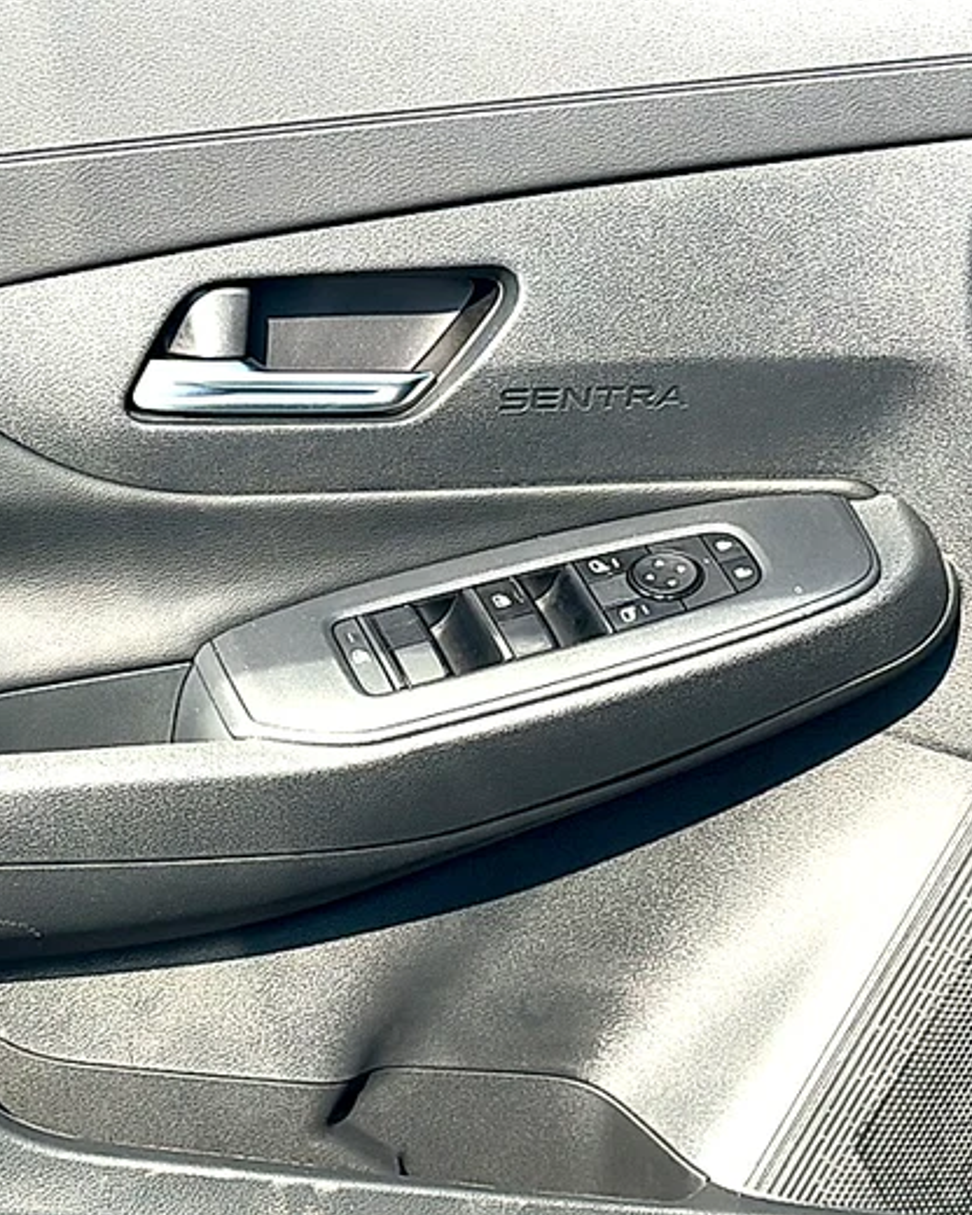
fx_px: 3164
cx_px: 294
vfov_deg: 21.7
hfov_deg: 17.4
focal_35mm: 88
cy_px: 611
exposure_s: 1/700
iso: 64
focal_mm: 6.86
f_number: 1.78
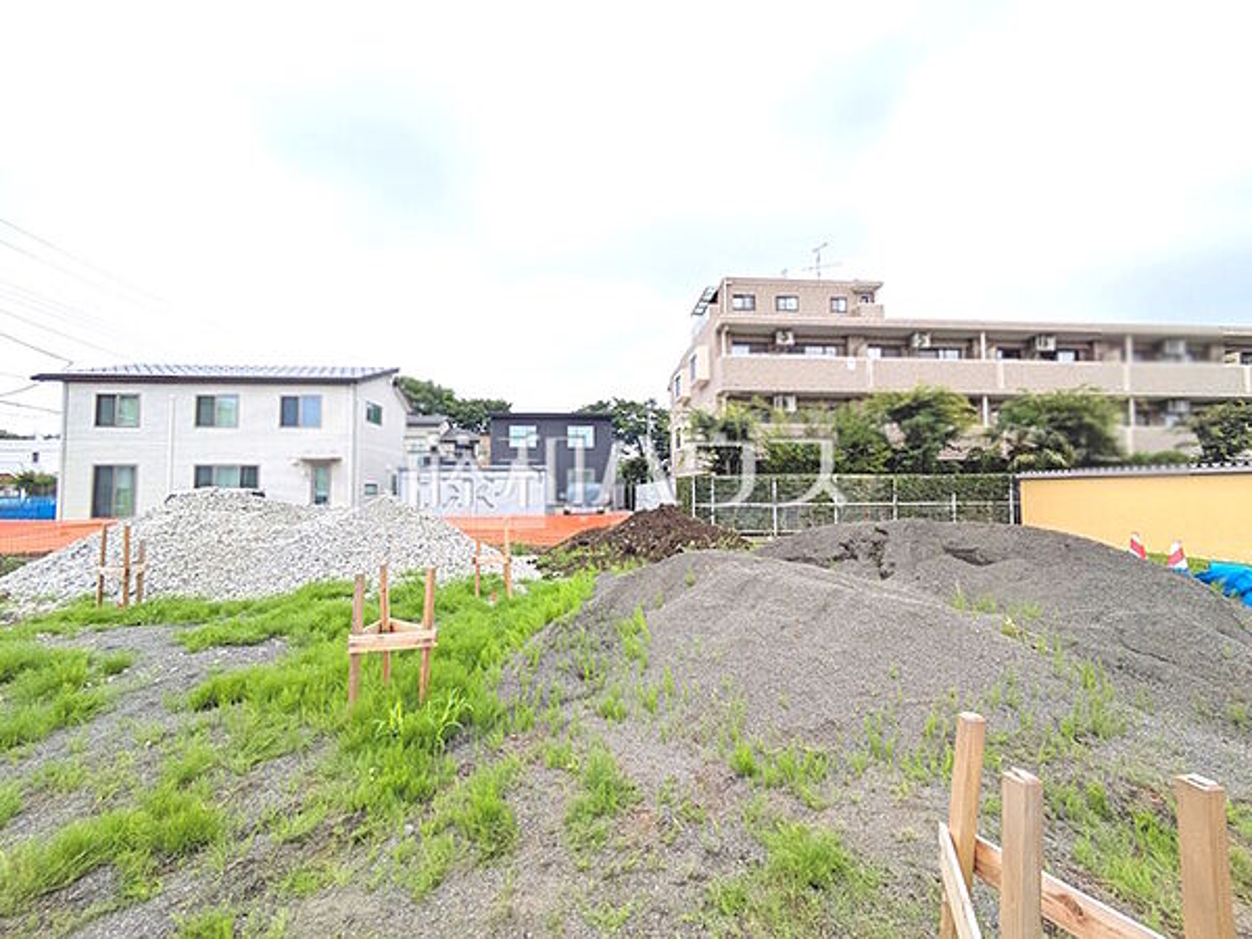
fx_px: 506
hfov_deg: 102.1
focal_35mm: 14
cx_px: 626
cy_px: 470
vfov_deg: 85.7
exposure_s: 1/1527
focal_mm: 1.83
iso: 50
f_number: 2.2
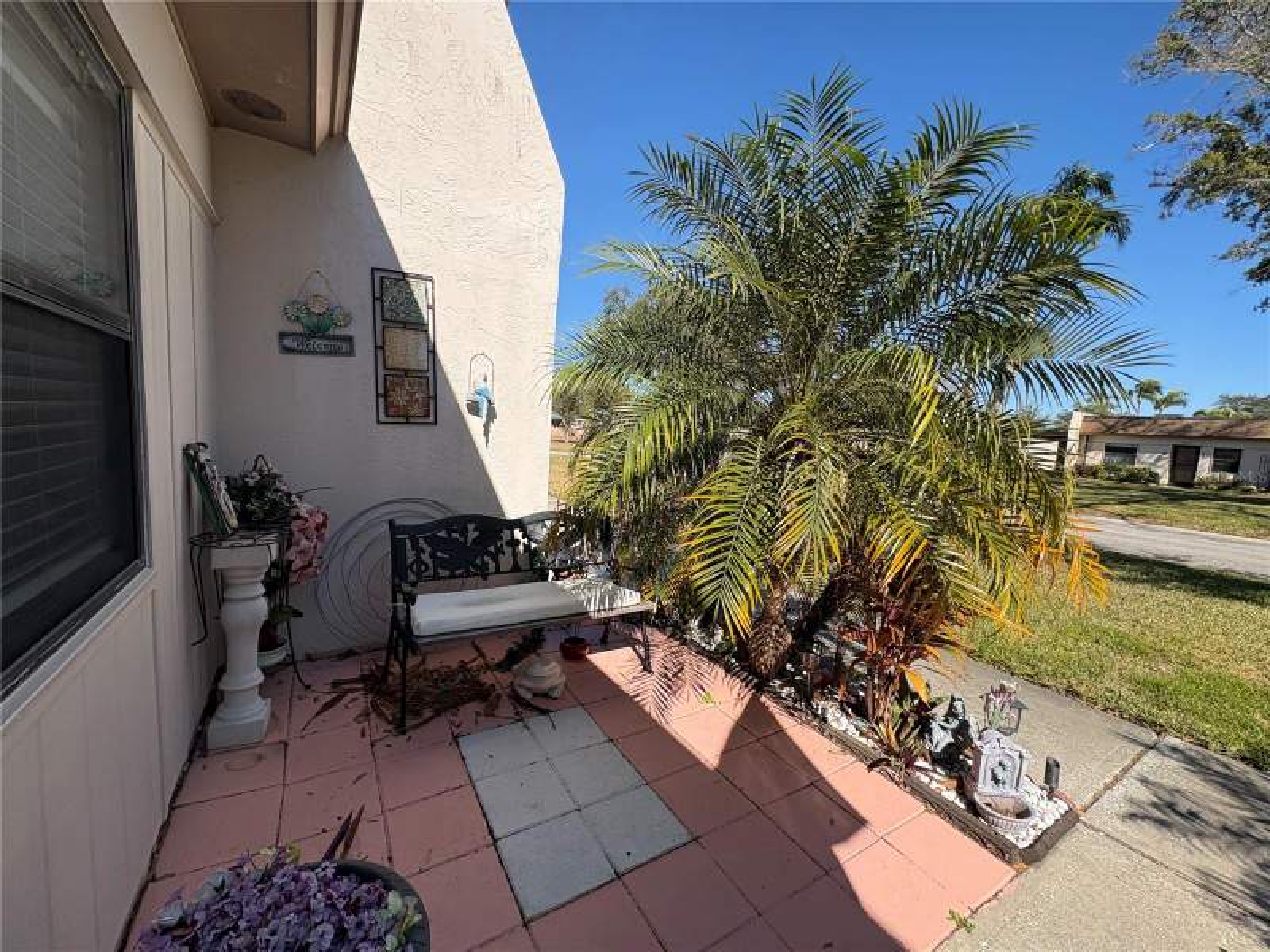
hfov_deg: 102.1
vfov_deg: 85.7
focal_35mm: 14
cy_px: 476
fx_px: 514
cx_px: 635
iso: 40
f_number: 2.2
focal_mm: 2.22
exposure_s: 1/1198
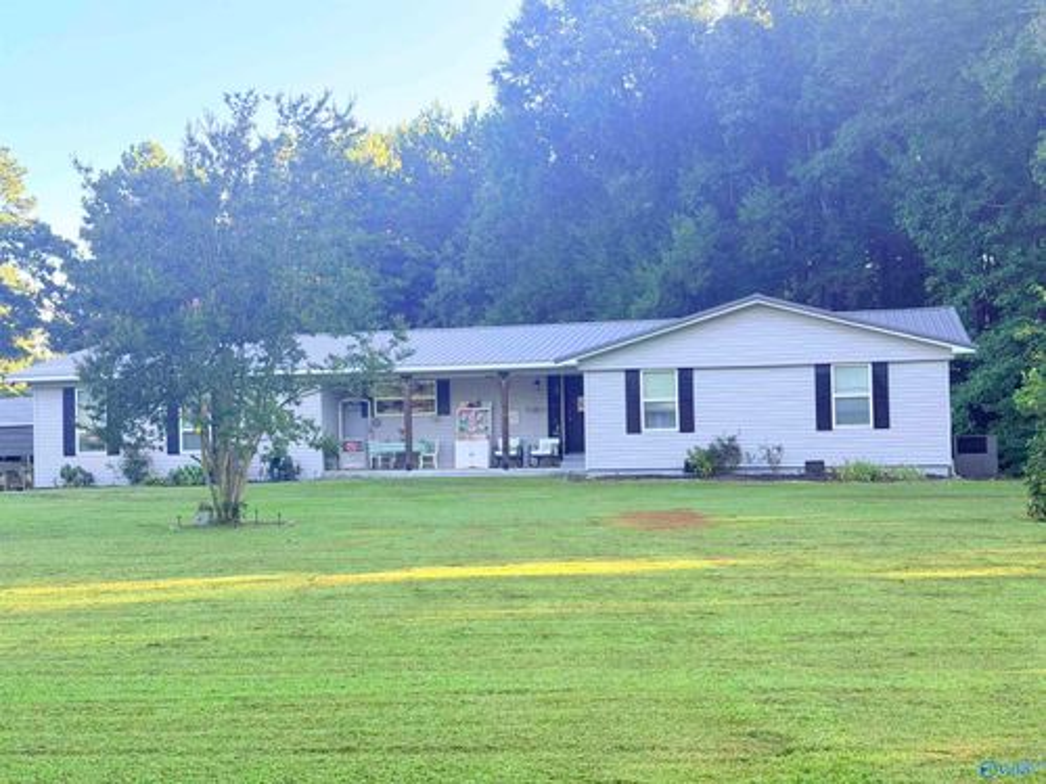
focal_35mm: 48
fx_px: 1450
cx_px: 523
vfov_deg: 30.3
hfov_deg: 39.7
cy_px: 392
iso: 80
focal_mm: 6.76
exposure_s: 1/484
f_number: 1.78
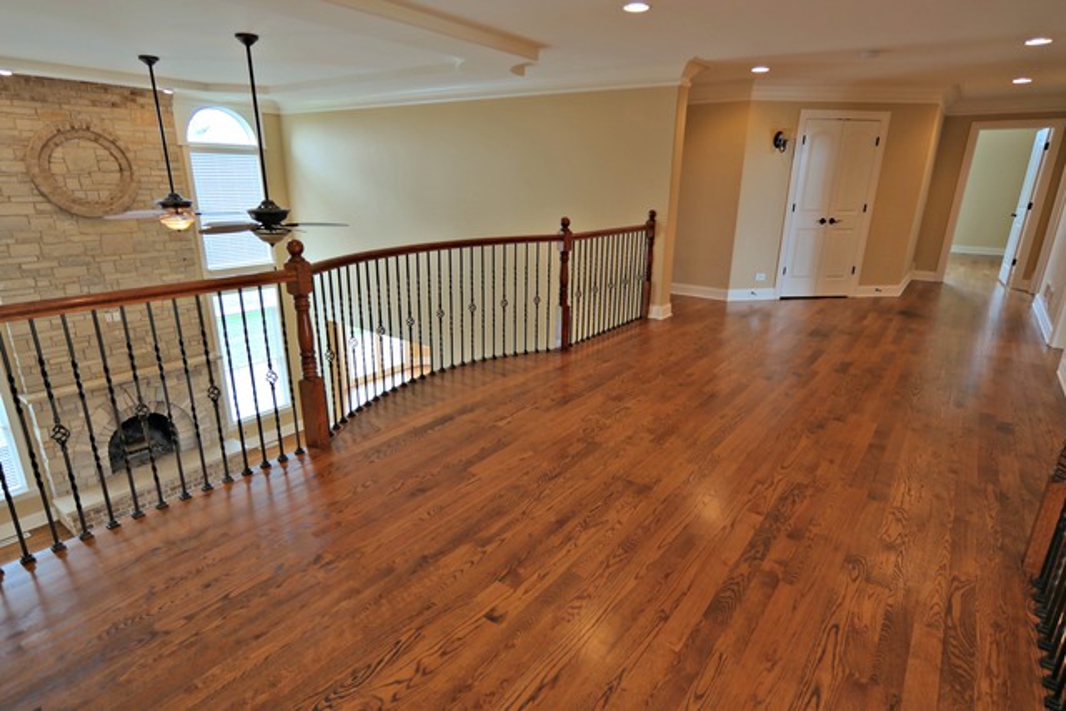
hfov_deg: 90.0
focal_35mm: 18
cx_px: 533
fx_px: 533
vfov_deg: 67.4
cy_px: 356
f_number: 4
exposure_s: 1/30
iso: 200
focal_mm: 12
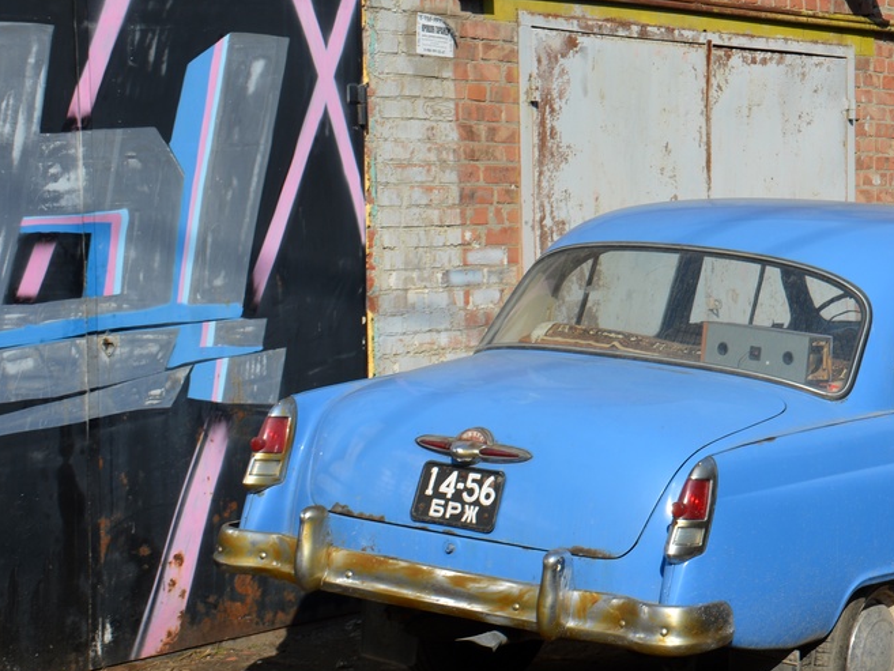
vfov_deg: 14.8
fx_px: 2583
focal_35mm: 100
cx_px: 769
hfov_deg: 19.3
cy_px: 338
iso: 100
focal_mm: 38
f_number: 8
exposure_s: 1/250
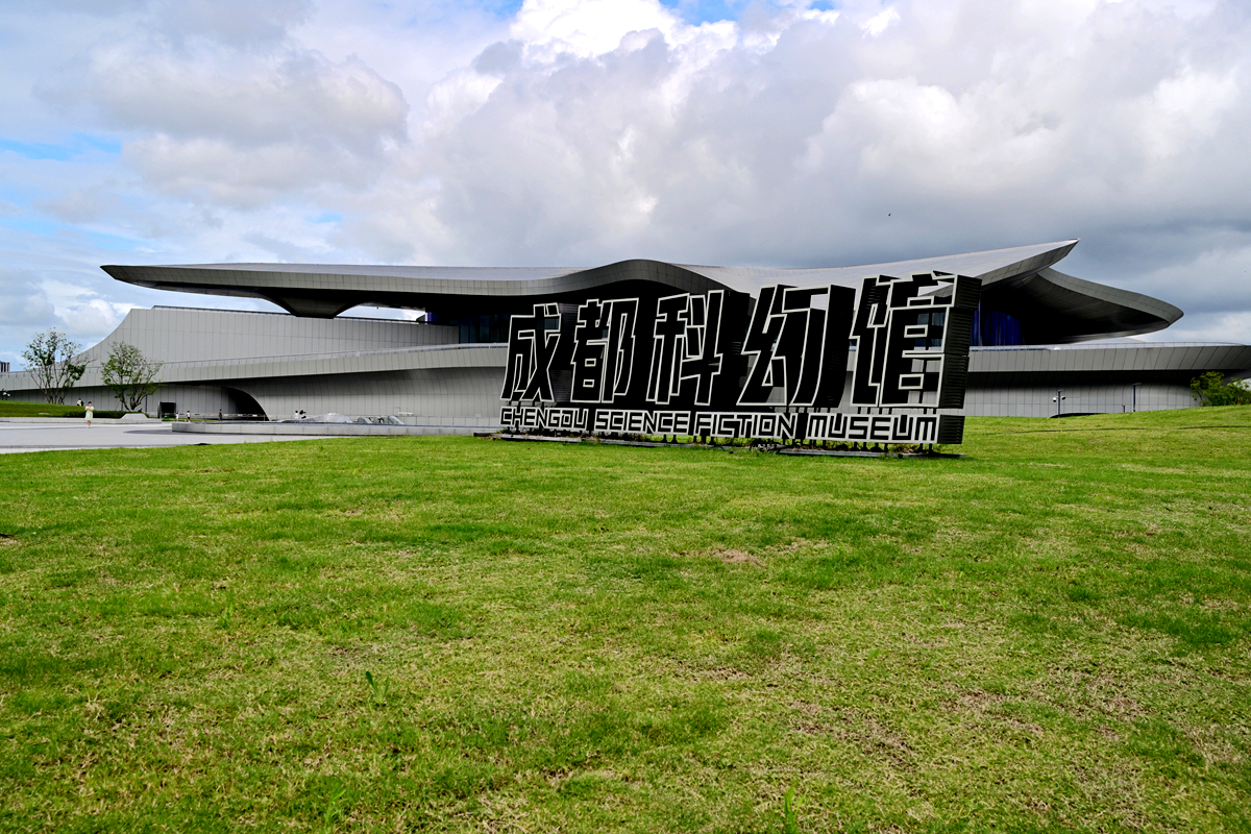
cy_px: 417
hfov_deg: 57.2
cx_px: 626
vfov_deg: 40.0
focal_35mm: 33
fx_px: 1147
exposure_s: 1/800
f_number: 8
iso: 250
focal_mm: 33
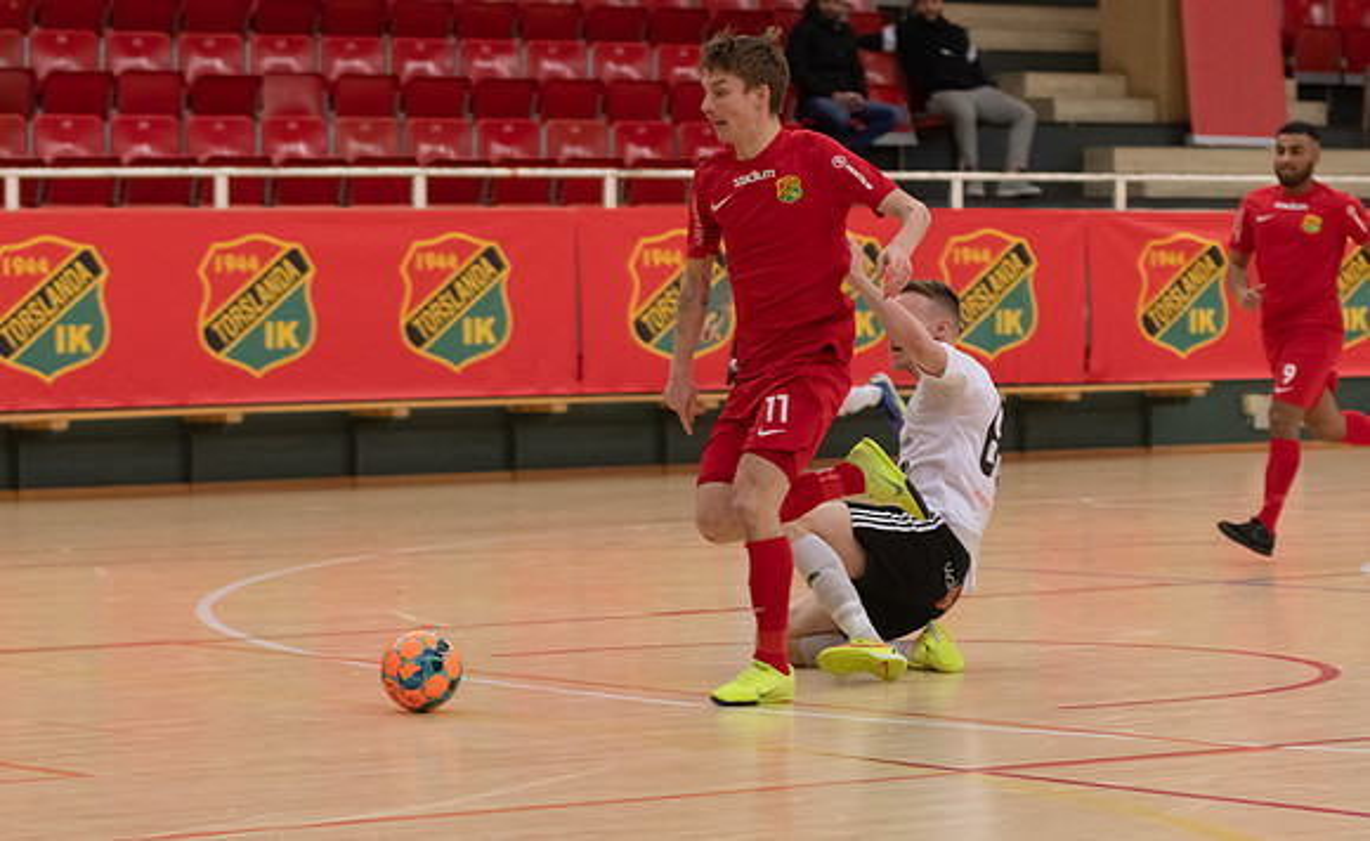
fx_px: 4923
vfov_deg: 9.8
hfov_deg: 15.8
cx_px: 803
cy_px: 537
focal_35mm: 133
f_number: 2.8
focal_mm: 70
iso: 500
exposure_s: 1/800
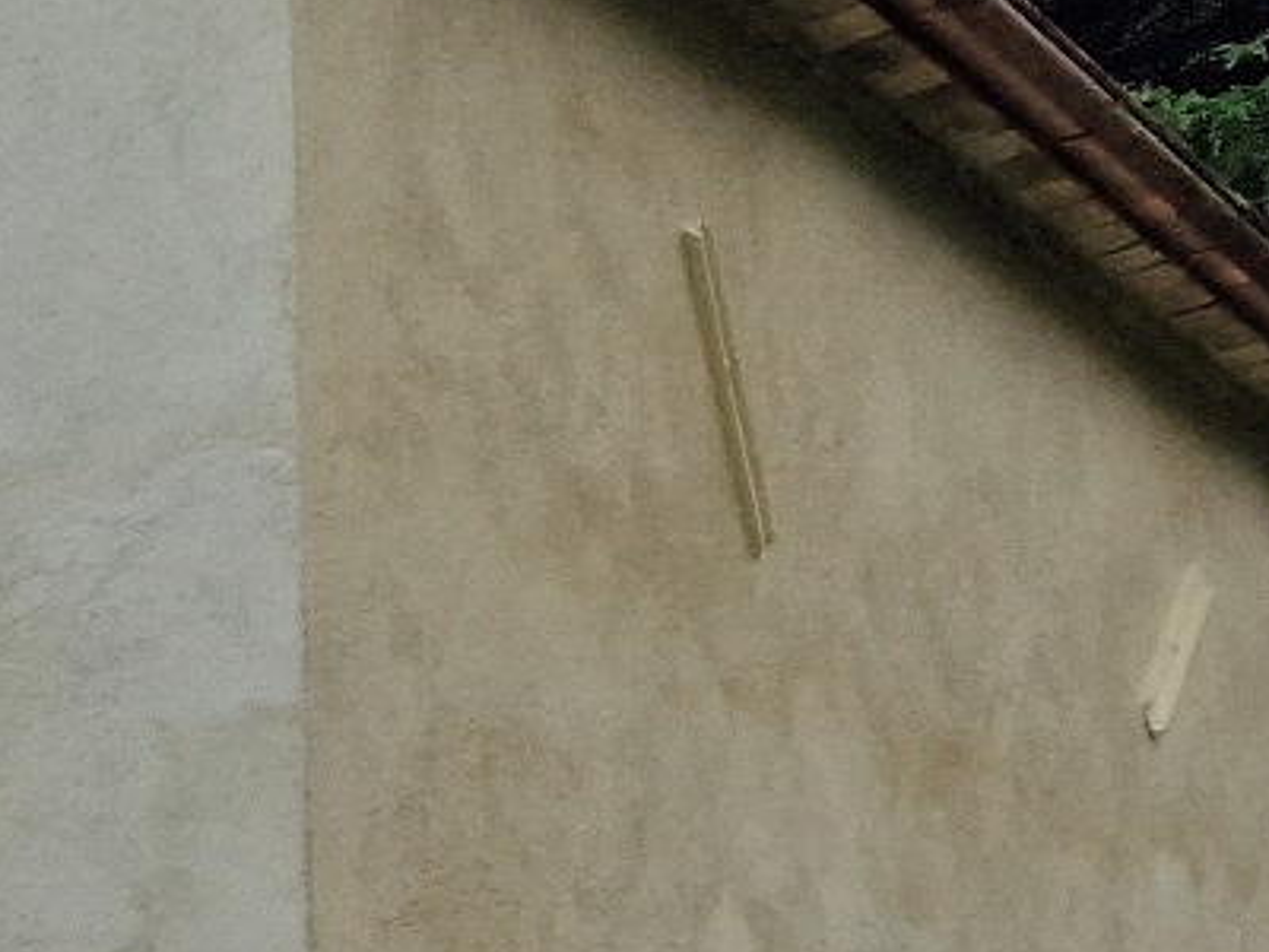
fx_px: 4216
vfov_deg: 11.8
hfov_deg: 13.3
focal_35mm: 115
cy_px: 1745
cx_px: -1662
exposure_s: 1/758
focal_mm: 6.4
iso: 50
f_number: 1.8
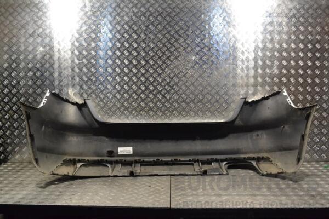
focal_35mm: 36
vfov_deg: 36.9
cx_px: 164
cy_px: 110
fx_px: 329
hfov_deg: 53.1
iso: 3200
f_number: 9
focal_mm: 24
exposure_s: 1/320
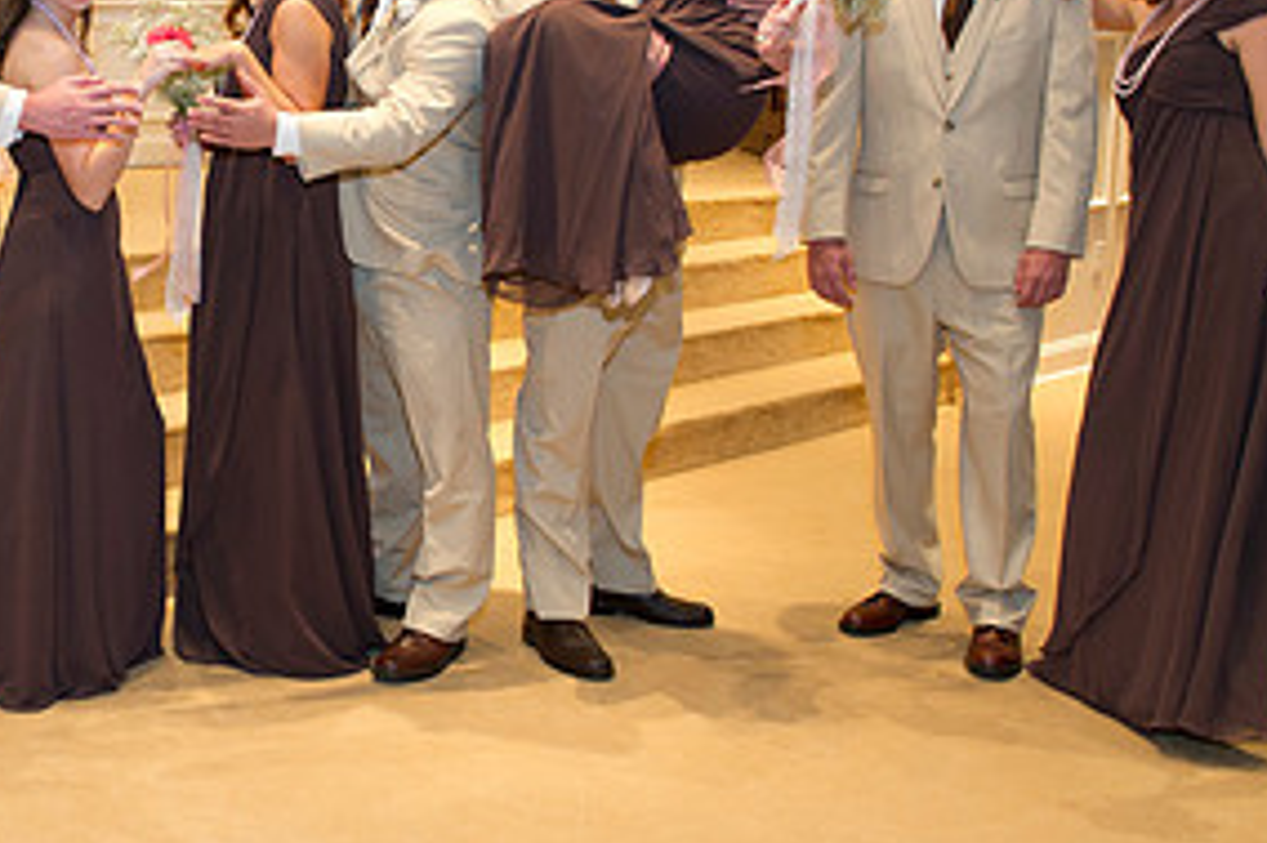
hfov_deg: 38.3
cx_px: 192
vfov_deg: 27.4
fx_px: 1723
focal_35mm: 49
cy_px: 330
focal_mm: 24
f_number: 4
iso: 1250
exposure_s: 1/80
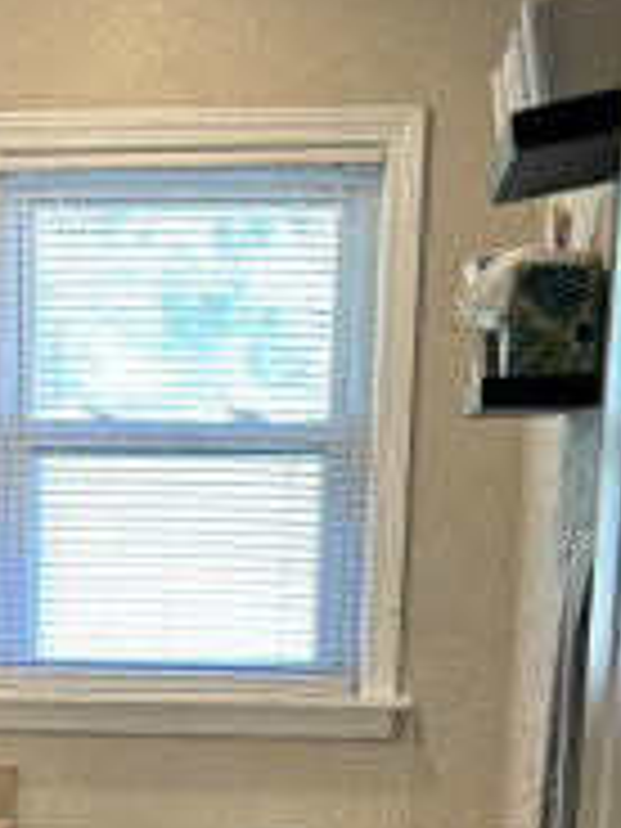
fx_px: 2248
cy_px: 979
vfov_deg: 19.7
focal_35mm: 94
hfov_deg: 15.4
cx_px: -9
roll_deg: -1.0
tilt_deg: -11.9
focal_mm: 5.7
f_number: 1.5
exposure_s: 1/60
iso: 125
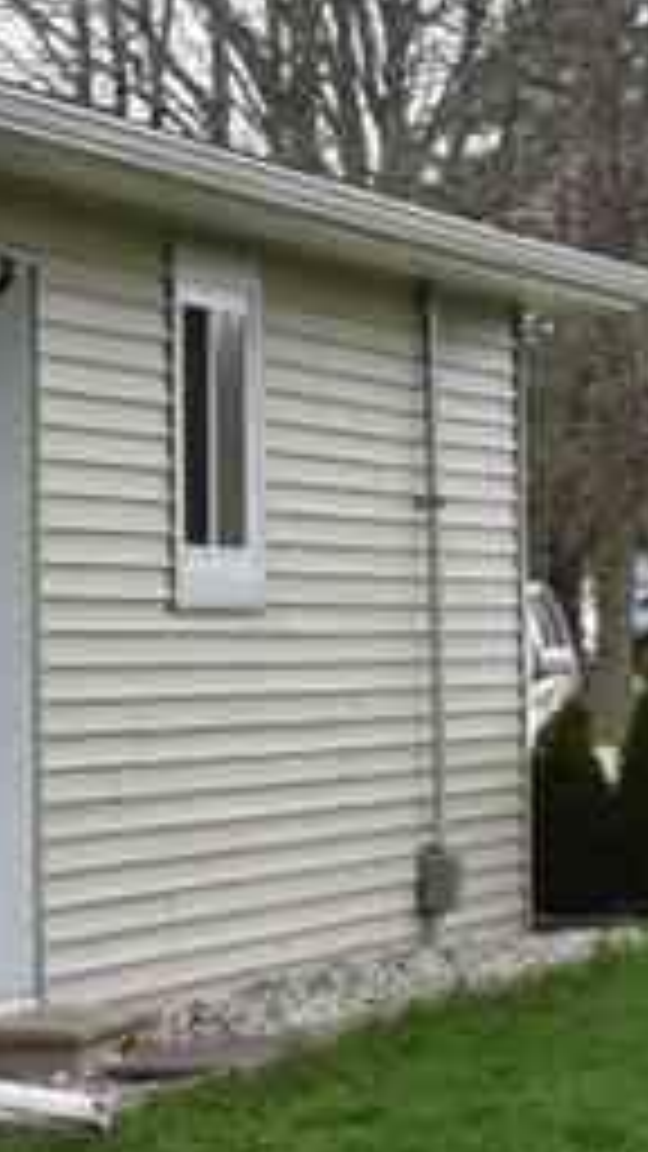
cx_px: -958
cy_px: 1082
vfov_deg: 8.8
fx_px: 7442
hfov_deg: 4.8
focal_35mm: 244
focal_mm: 31
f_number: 9
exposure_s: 1/320
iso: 200
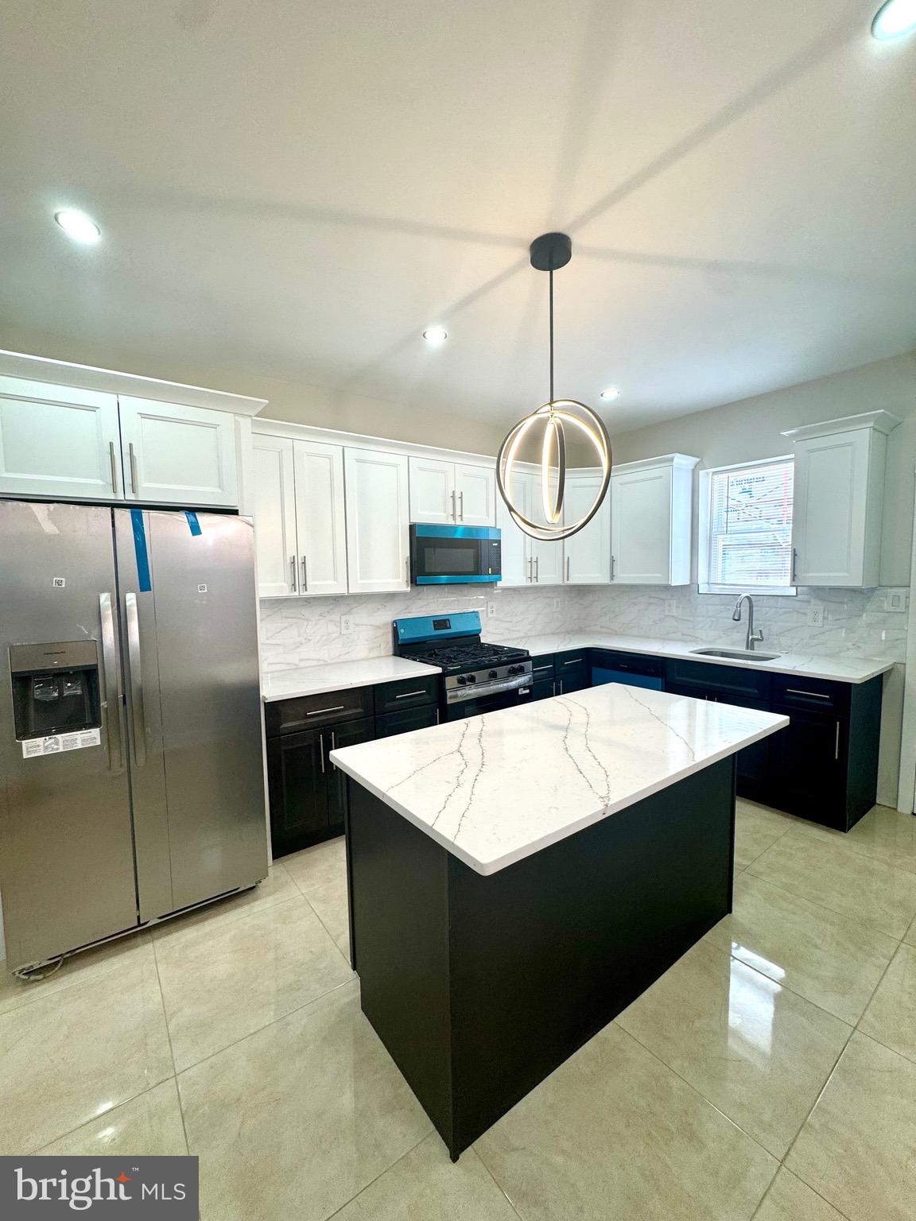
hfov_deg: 85.7
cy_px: 610
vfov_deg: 102.1
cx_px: 458
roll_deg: +0.7
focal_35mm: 14
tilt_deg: -4.8
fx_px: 494
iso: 125
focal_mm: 2.22
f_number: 2.2
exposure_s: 1/120
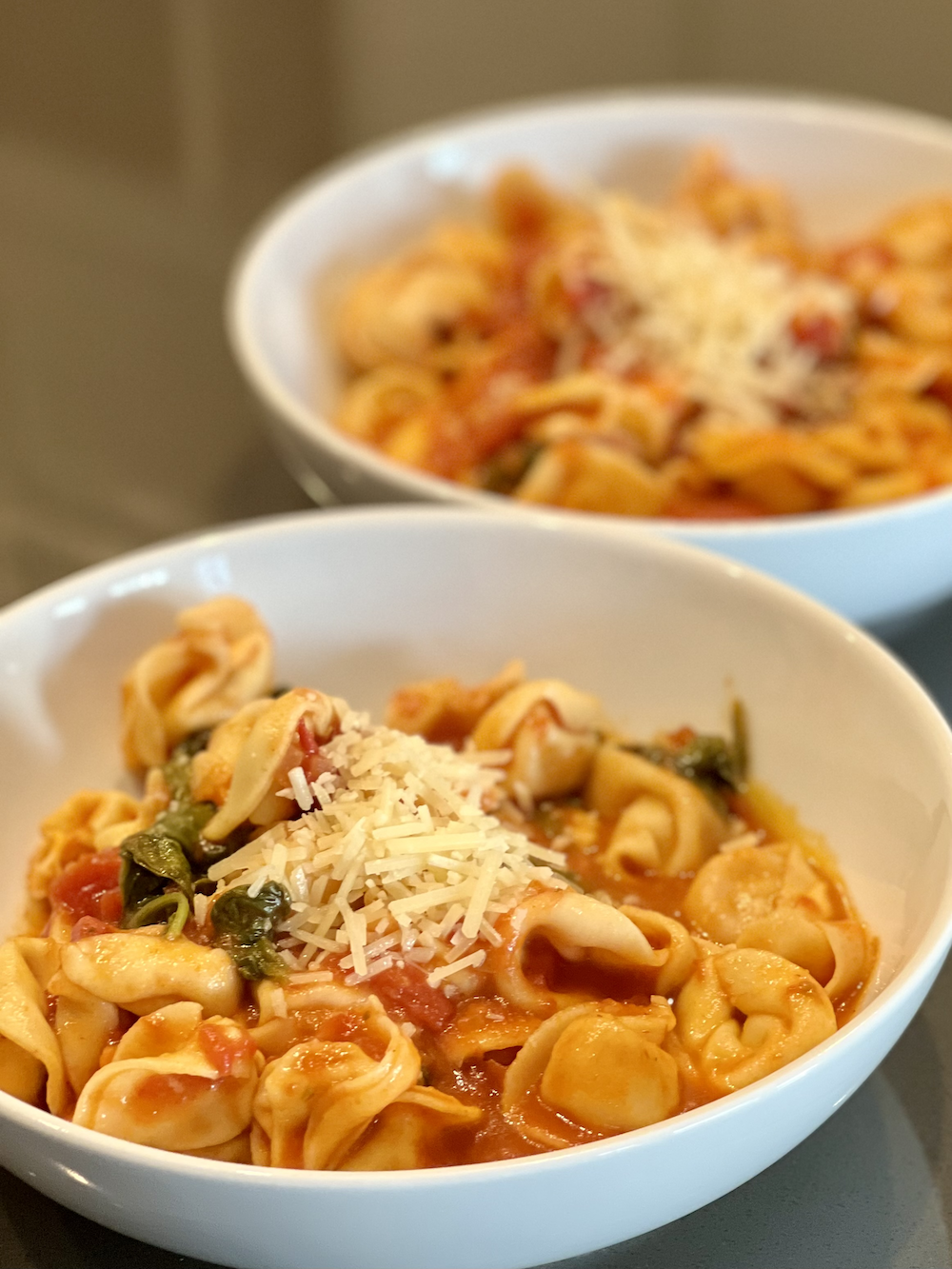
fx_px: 2823
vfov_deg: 25.3
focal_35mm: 77
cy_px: 634
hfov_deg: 19.1
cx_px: 476
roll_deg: +1.6
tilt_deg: -33.6
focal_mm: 9
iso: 250
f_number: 2.8
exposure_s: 1/40
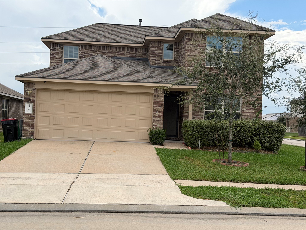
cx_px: 153
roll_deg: -0.9
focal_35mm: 48
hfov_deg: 39.7
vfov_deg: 30.3
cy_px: 115
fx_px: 424
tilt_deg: +1.0
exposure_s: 1/3704
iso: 80
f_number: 1.78
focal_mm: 6.76
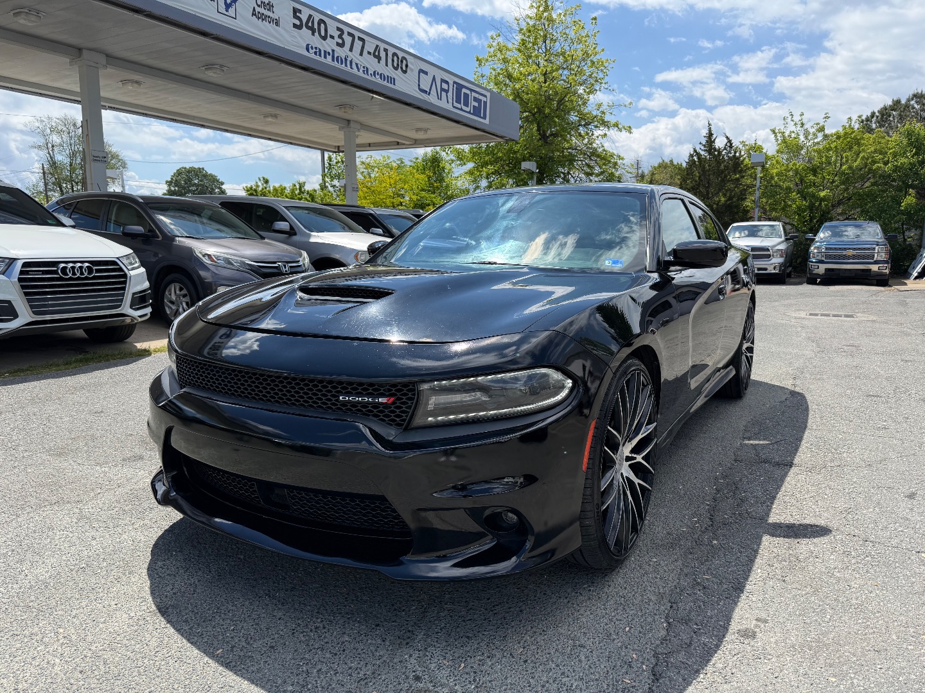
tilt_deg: -8.2
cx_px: 462
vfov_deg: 56.8
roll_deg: -0.1
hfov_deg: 71.6
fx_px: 641
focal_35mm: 24
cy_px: 346
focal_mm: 6.76
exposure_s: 1/4405
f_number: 1.78
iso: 100
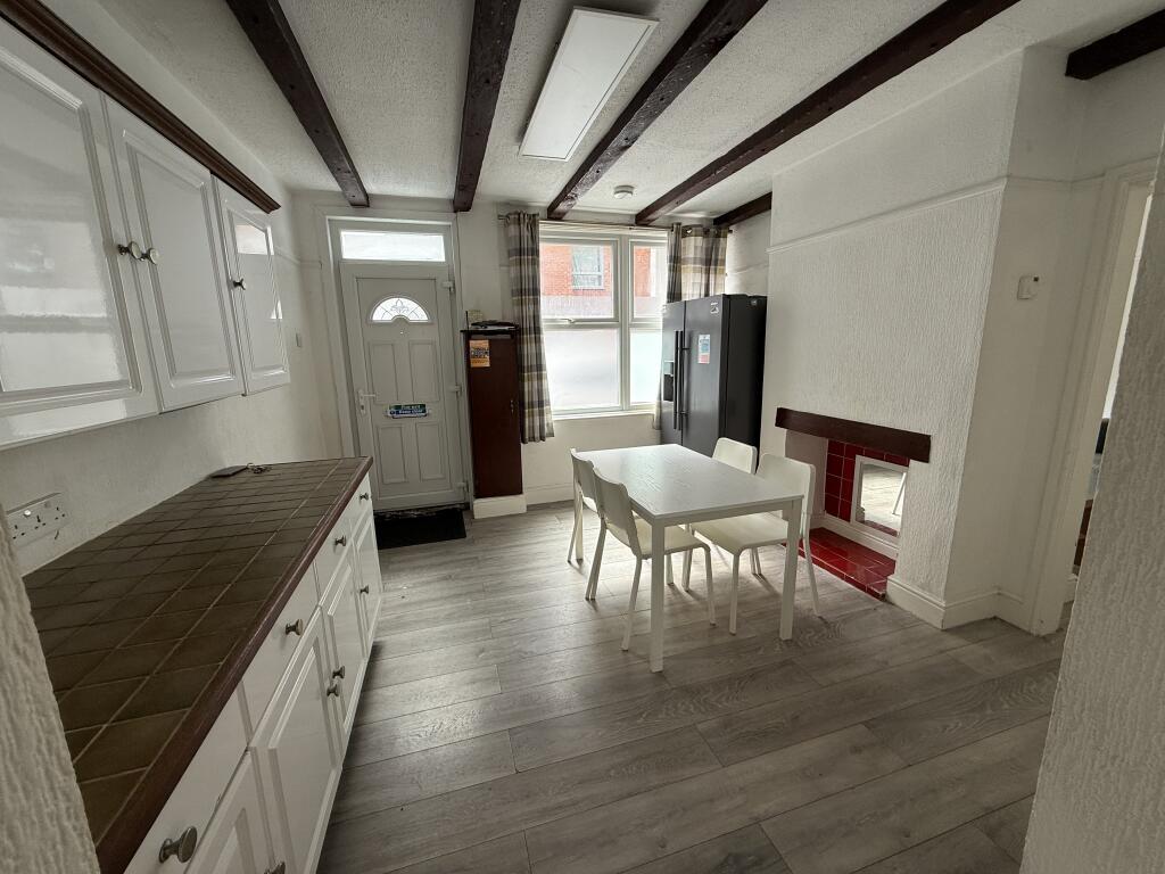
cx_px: 582
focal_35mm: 14
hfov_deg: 102.1
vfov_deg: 85.7
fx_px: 471
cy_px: 437
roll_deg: +0.7
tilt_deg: -11.3
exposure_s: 1/100
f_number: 2.2
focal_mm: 2.22
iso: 64
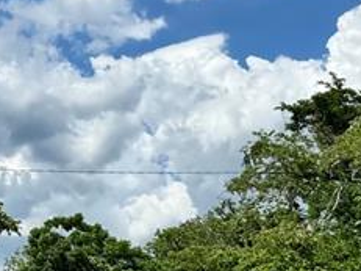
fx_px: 646
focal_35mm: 62
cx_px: -81
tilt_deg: +26.1
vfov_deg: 23.1
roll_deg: -0.2
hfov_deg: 27.2
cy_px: 36
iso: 50
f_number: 2.2
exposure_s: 1/2584
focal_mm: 2.22
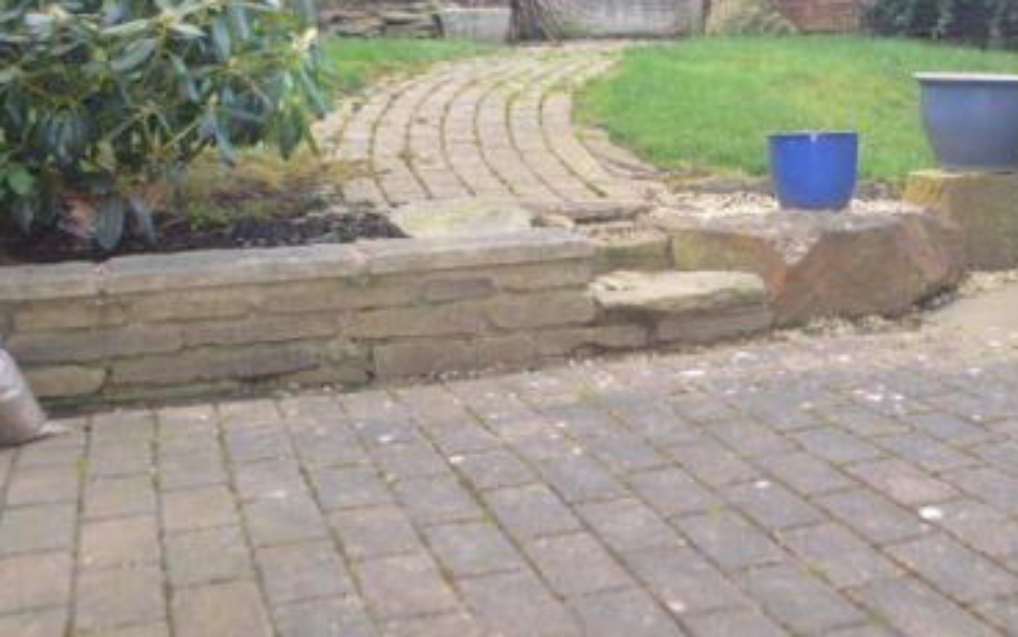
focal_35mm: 49
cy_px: 134
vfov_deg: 25.9
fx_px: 1359
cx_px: 762
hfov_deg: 39.9
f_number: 3.5
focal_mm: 18
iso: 1250
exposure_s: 1/100
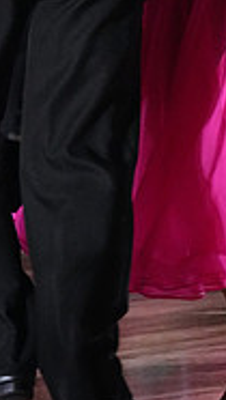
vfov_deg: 3.3
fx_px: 6949
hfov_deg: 1.9
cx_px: 167
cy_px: -118
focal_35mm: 654
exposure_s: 1/400
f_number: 4.5
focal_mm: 200
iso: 8000
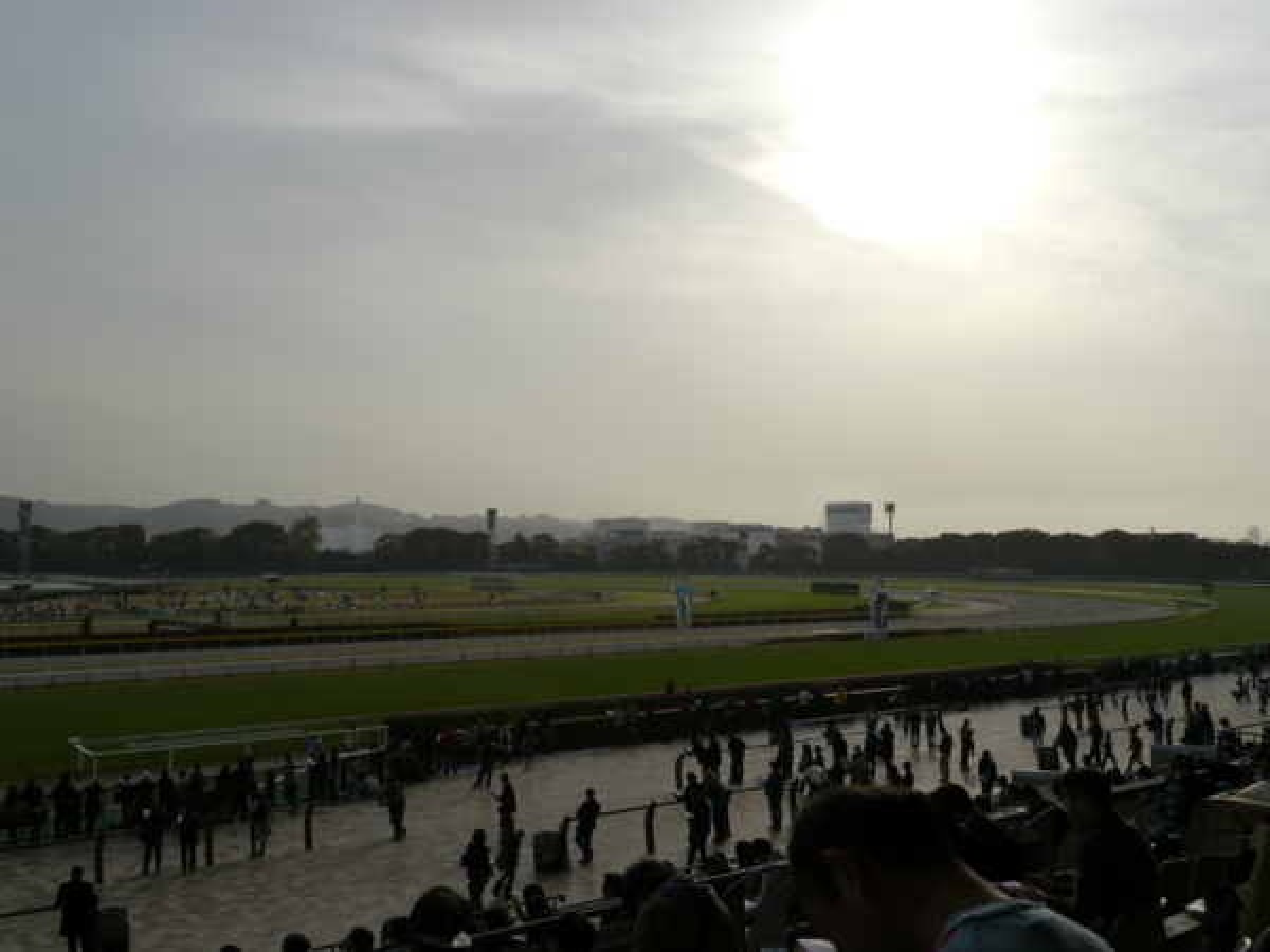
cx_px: 635
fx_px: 1321
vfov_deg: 39.7
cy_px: 476
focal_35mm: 36
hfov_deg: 51.4
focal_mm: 18
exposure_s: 1/500
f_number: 9
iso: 160
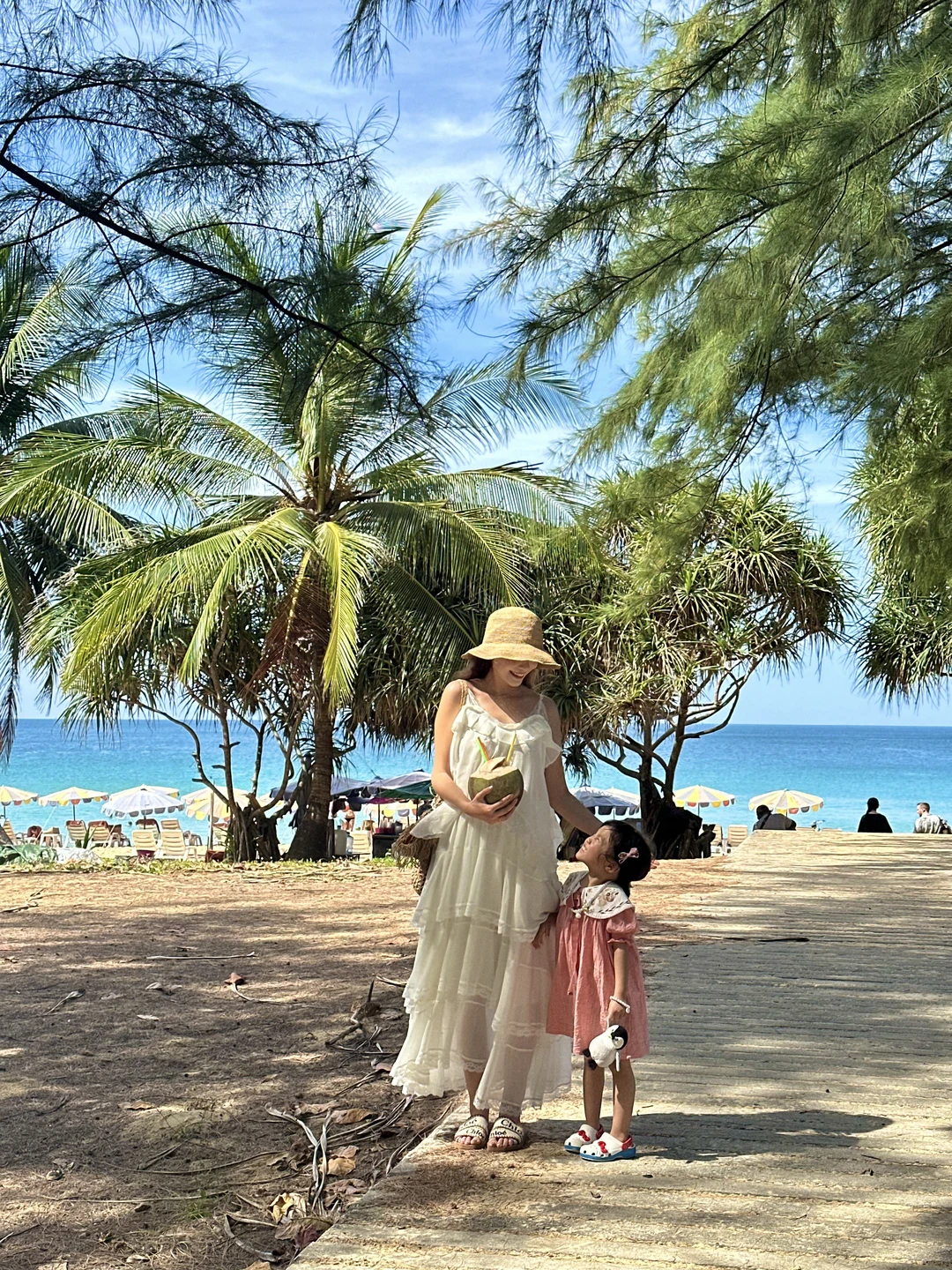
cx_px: 476
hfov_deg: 30.3
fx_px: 1760
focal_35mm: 48
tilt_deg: +3.6
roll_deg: -0.6
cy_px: 635
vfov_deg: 39.7
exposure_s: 1/1953
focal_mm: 6.86
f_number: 1.78
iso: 64
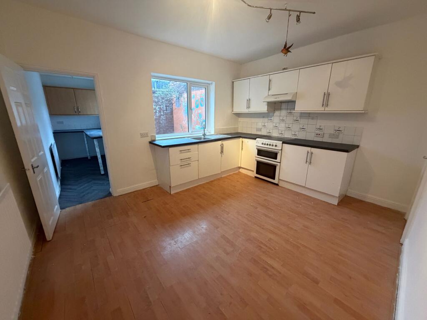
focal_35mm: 14
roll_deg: -0.4
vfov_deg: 85.7
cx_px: 214
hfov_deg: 102.1
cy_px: 160
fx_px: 173
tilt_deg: -16.1
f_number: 2.2
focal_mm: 2.22
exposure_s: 1/50
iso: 500
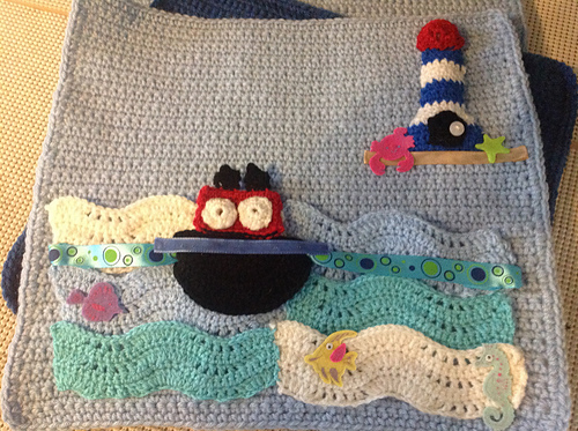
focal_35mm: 35
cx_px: 289
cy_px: 216
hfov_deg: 52.7
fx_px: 583
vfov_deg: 40.6
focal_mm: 4.28
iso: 500
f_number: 2.4
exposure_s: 1/15
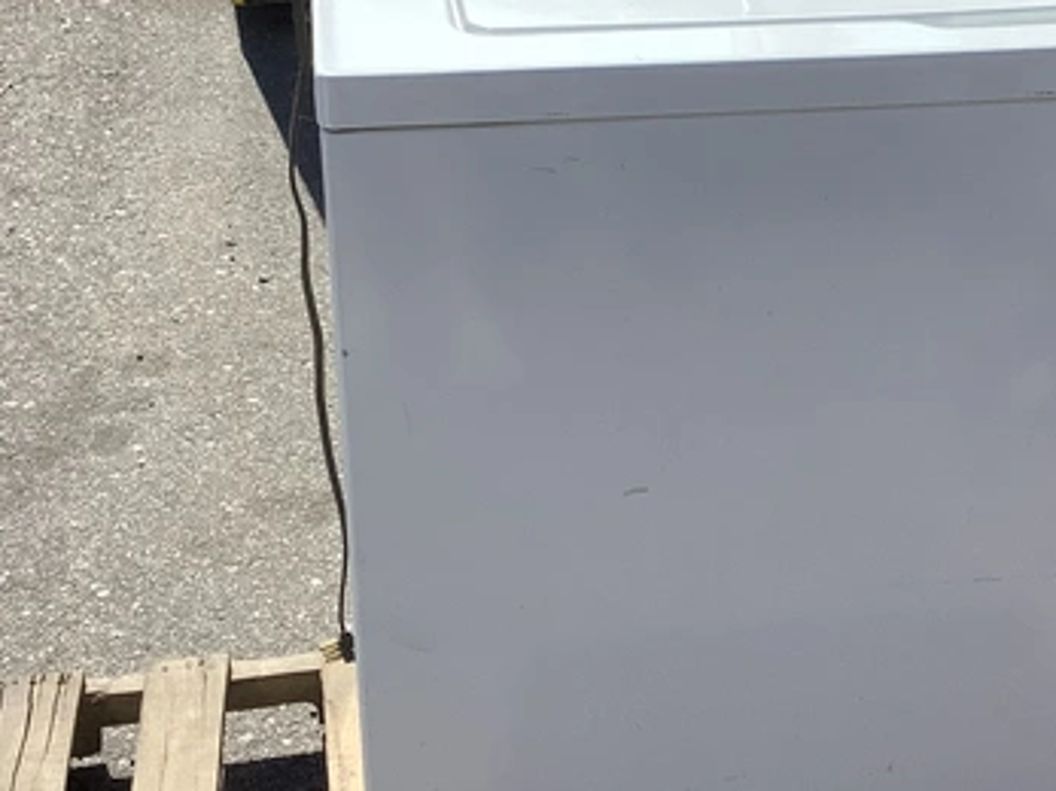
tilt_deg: -27.9
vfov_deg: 21.9
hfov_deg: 28.8
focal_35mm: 67
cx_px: 691
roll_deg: -2.7
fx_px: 2043
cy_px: 309
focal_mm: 3.3
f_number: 2.4
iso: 25
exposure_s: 1/1538
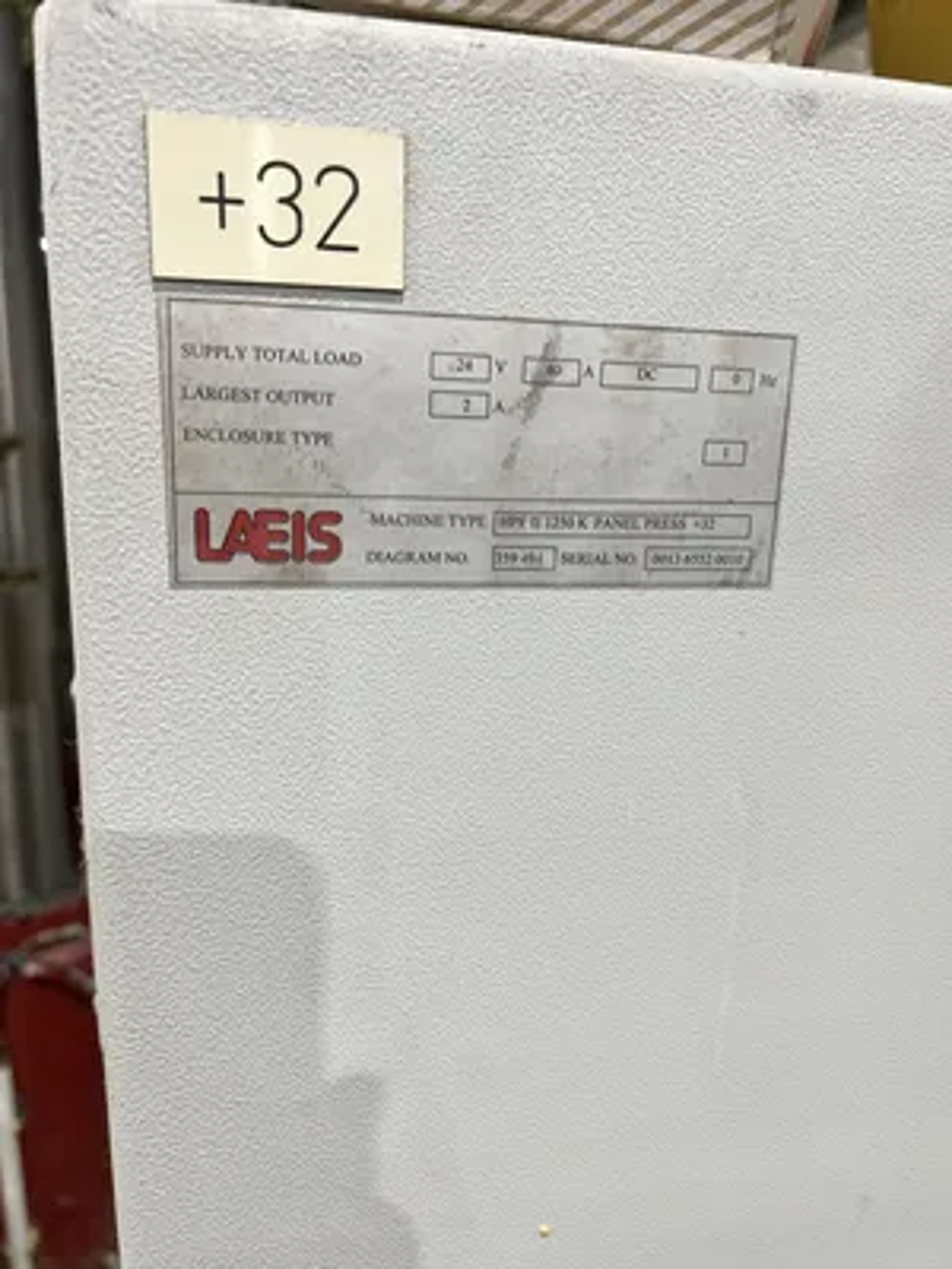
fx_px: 953
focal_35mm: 26
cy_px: 634
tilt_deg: -11.8
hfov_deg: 53.1
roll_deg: -2.4
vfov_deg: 67.3
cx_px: 476
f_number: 1.5
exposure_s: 1/60
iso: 80
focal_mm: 5.7
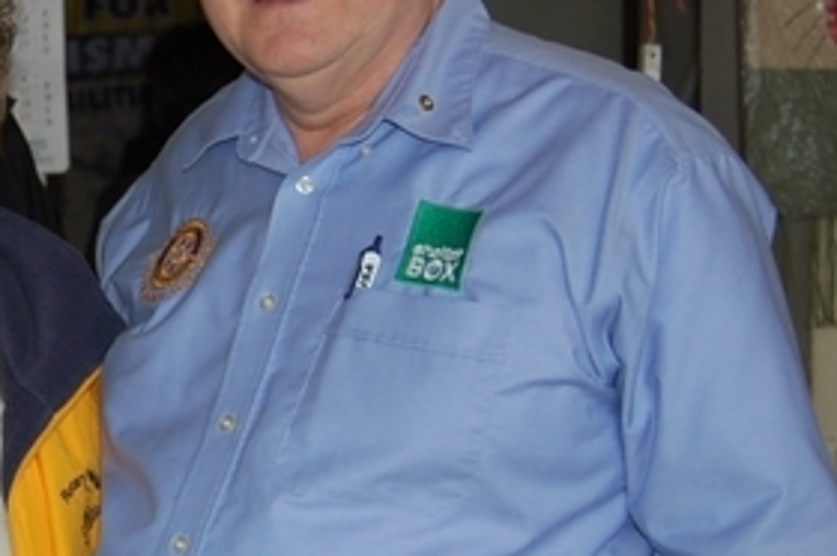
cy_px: 380
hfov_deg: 19.6
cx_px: -143
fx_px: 2286
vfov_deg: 13.8
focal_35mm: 98
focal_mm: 23
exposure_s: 1/60
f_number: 3.8
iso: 400
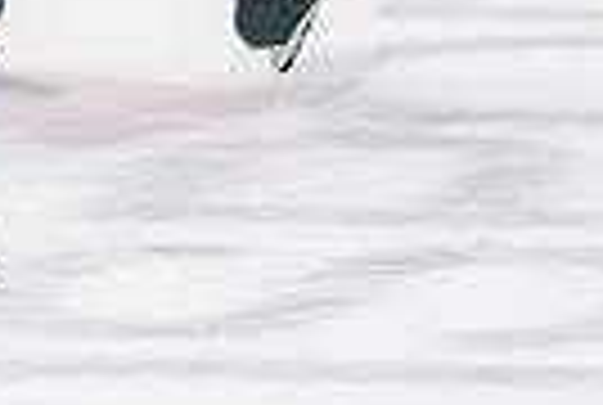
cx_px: -292
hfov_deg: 2.5
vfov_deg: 1.7
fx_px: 13816
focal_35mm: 823
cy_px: -286
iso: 640
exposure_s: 1/640
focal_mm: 120
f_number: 2.8
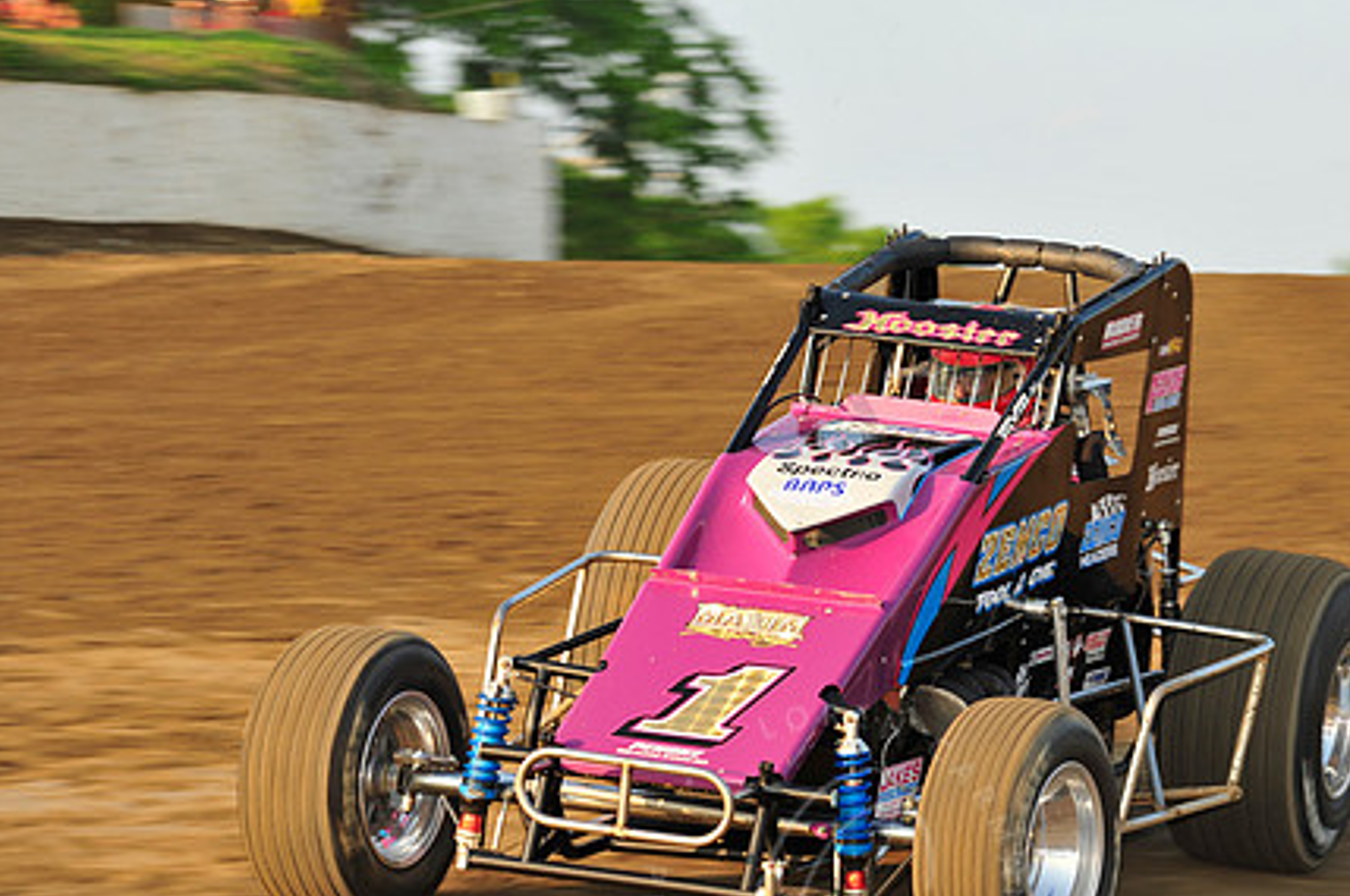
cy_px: 604
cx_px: 831
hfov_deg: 9.0
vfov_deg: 6.0
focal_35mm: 230
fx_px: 8615
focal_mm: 170
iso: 400
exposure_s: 1/320
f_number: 8
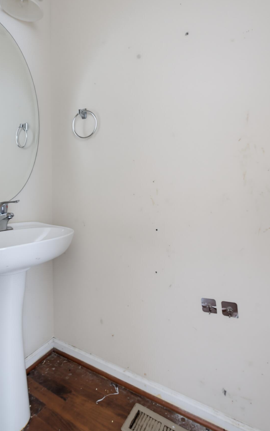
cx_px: 127
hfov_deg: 62.2
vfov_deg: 87.8
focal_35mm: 19
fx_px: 224
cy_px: 198
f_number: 11
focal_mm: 16
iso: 500
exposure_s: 4
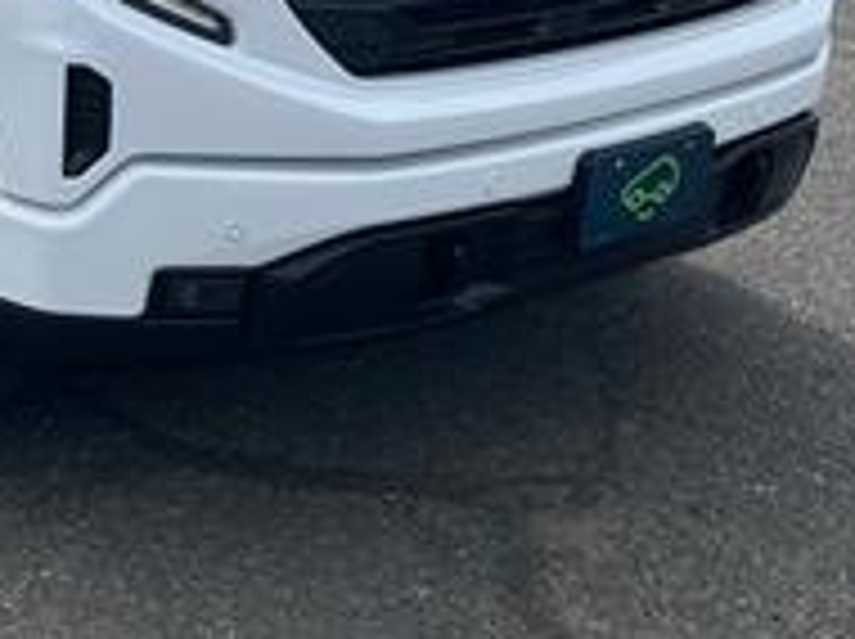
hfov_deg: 23.4
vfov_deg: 17.5
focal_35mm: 81
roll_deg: -0.2
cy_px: -68
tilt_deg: -9.9
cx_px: 58
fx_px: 1998
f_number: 1.78
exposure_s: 1/2410
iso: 80
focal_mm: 6.86
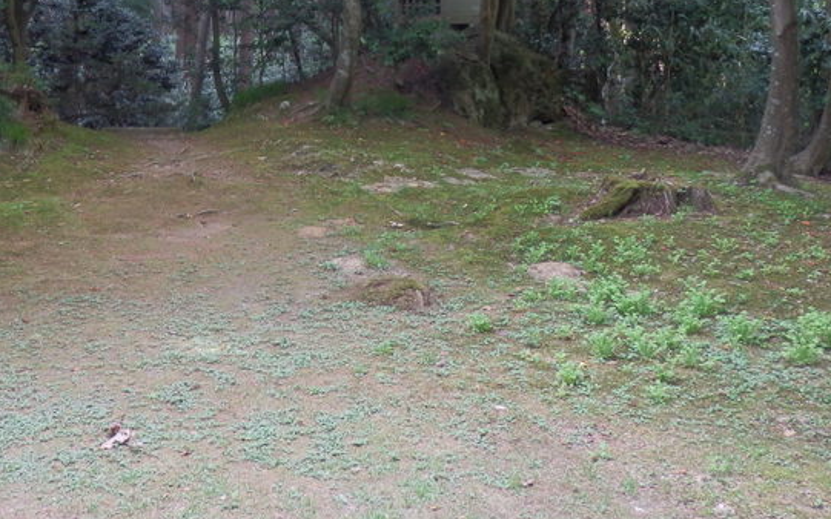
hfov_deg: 40.8
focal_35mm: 49
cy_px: -21
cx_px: 324
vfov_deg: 24.9
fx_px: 1110
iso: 100
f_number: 3
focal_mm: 4.5
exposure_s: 1/30
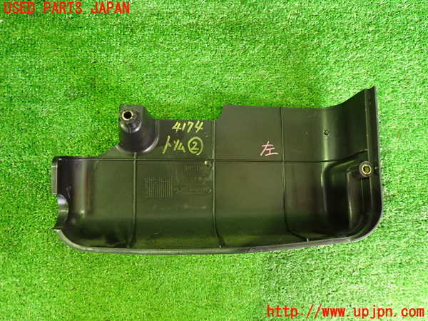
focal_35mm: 30
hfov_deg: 60.0
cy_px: 160
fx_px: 371
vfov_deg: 46.8
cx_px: 214
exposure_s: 1/20
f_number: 2.3
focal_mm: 5.4
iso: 800
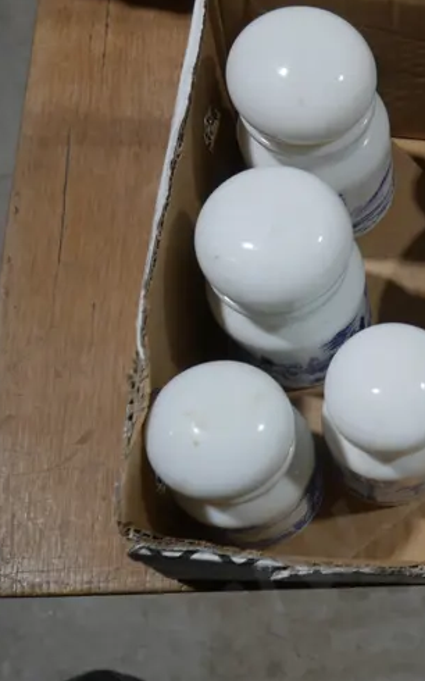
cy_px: 271
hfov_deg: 17.9
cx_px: 696
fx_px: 1150
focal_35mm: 62
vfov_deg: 32.9
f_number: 4
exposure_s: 1/125
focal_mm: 14
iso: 200
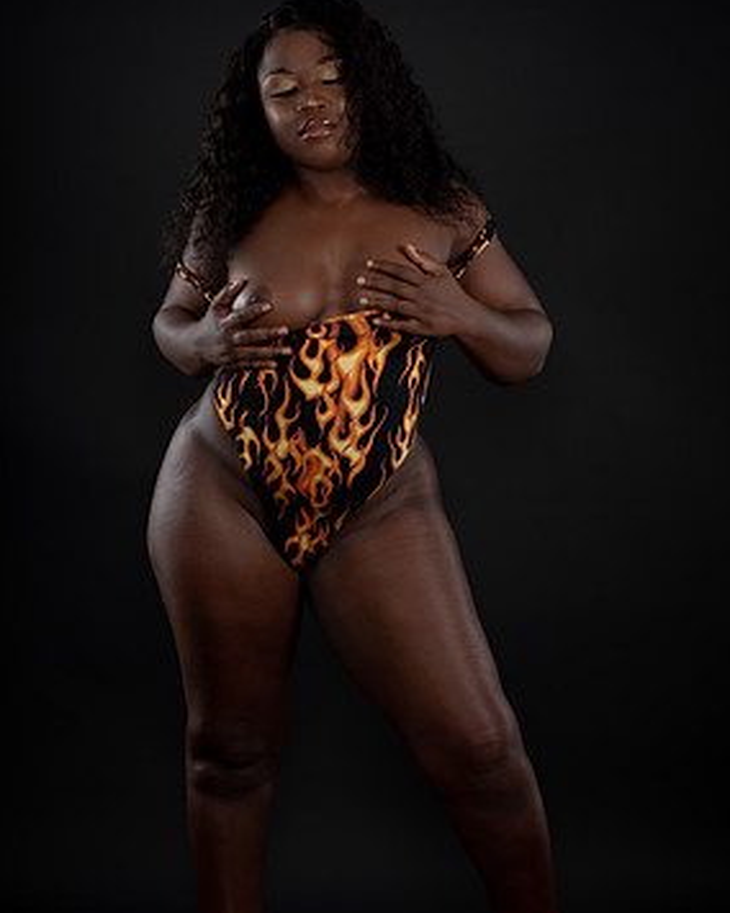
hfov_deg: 13.6
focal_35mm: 113
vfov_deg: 17.0
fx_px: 3052
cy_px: 543
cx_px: 378
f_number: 2.8
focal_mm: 95
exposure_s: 1/1000
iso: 100
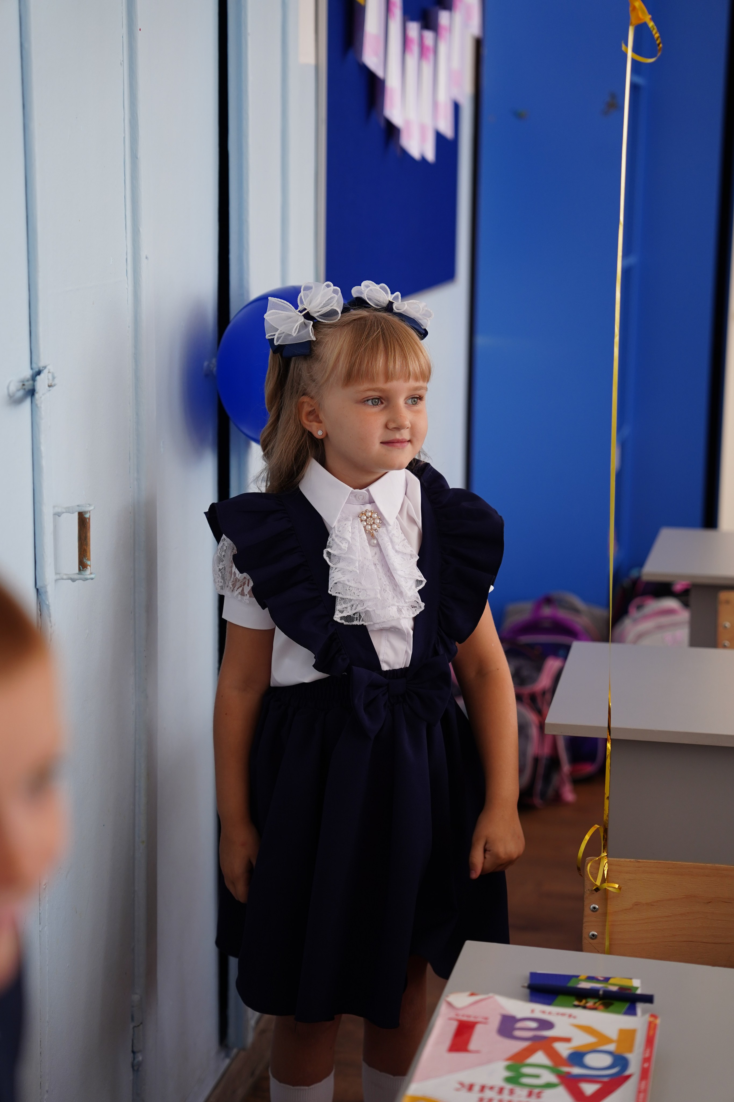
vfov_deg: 28.8
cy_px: 551
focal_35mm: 70
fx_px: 2141
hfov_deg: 19.5
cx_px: 367
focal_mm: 70
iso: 400
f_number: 2.8
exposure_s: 1/320
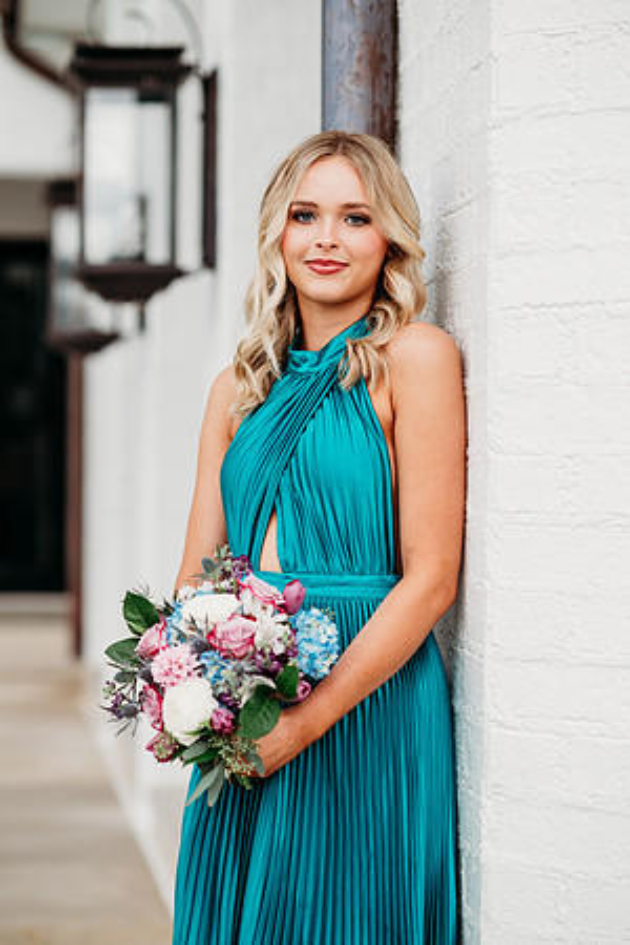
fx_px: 2231
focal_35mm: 85
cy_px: 472
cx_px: 315
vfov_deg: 23.9
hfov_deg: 16.1
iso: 250
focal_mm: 85
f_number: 2.5
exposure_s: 1/500
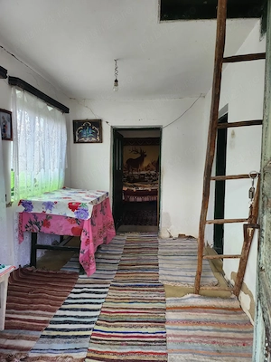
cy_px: 181
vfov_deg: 71.6
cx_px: 136
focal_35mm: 24
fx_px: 251
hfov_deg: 56.8
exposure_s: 1/180
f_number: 1.8
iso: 160
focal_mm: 5
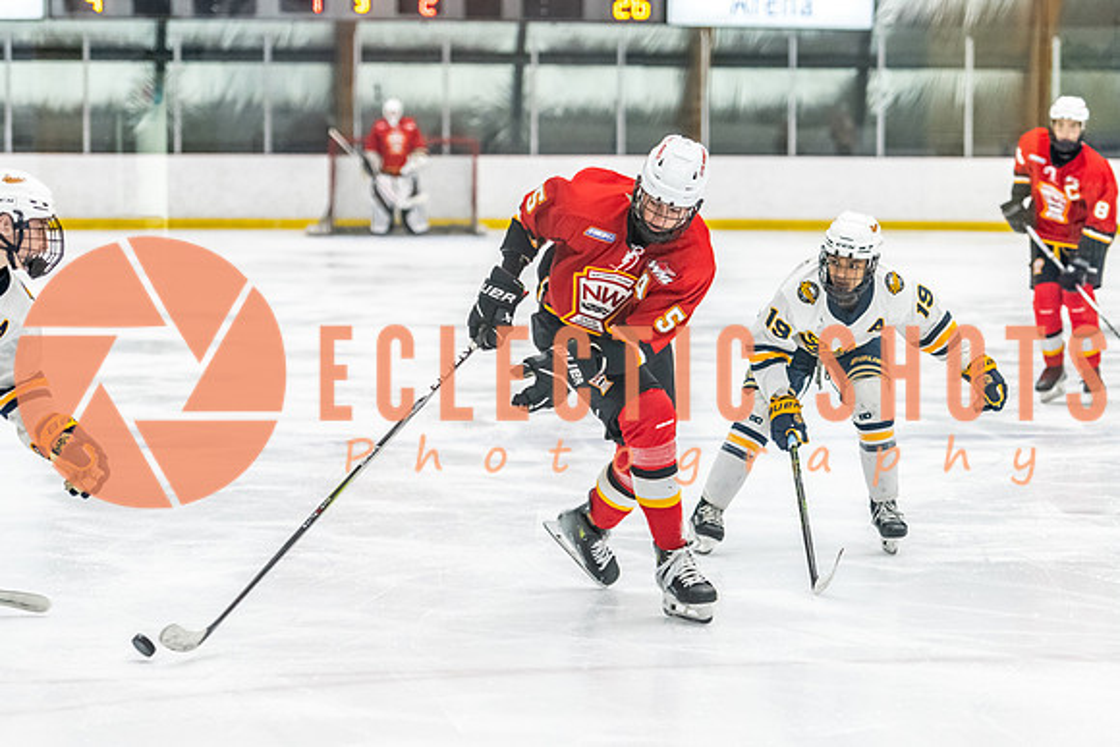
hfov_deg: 14.9
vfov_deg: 9.9
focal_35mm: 138
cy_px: 474
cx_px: 668
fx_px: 4292
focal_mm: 105
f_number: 2.8
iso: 3200
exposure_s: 1/800
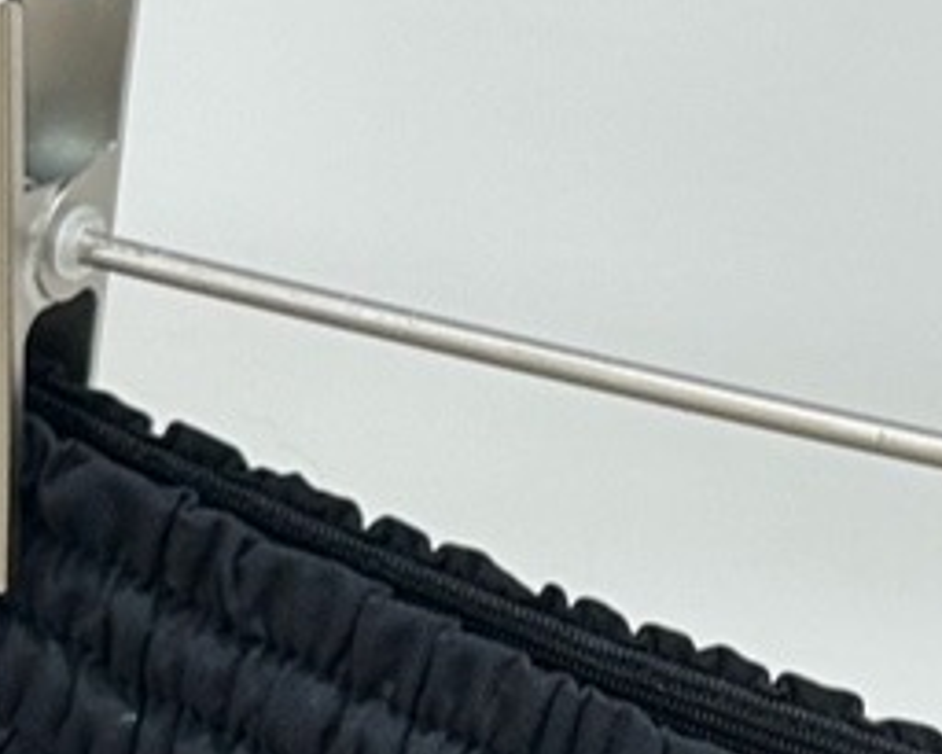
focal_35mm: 156
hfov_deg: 11.9
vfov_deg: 9.9
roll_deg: -9.4
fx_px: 4351
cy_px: 42
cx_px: 1354
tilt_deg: -6.5
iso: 80
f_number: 1.78
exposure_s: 1/121
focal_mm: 6.86
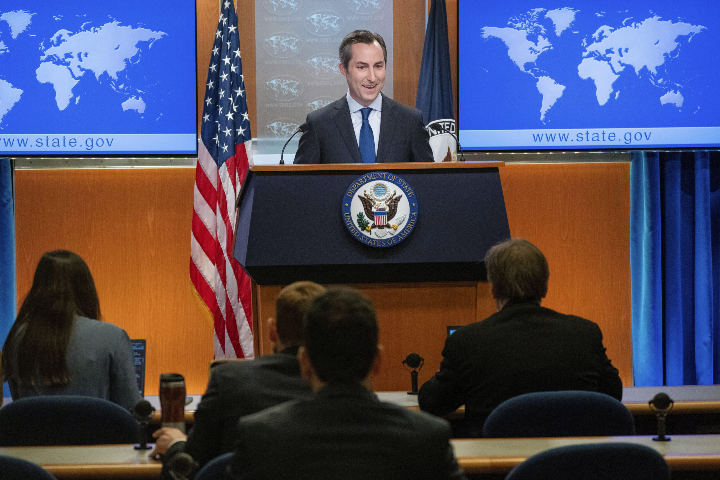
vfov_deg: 8.6
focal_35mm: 160
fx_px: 3200
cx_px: 360
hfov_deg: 12.8
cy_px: 240
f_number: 5
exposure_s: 1/250
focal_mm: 160
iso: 6400
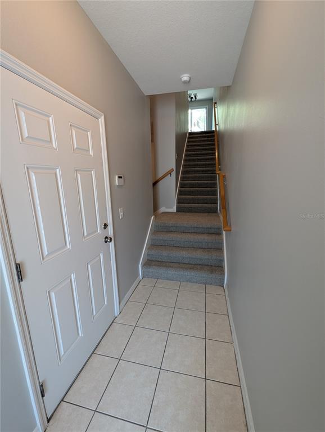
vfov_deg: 106.1
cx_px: 162
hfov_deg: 90.0
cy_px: 216
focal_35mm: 13
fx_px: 162
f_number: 2.2
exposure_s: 1/24
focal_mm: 1.95
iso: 100
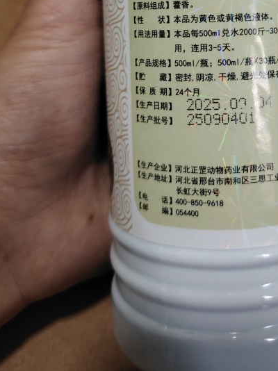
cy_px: 10
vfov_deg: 36.2
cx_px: 253
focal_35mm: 48
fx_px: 514
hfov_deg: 29.0
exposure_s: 1/33.3
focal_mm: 5.25
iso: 1181
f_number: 1.75
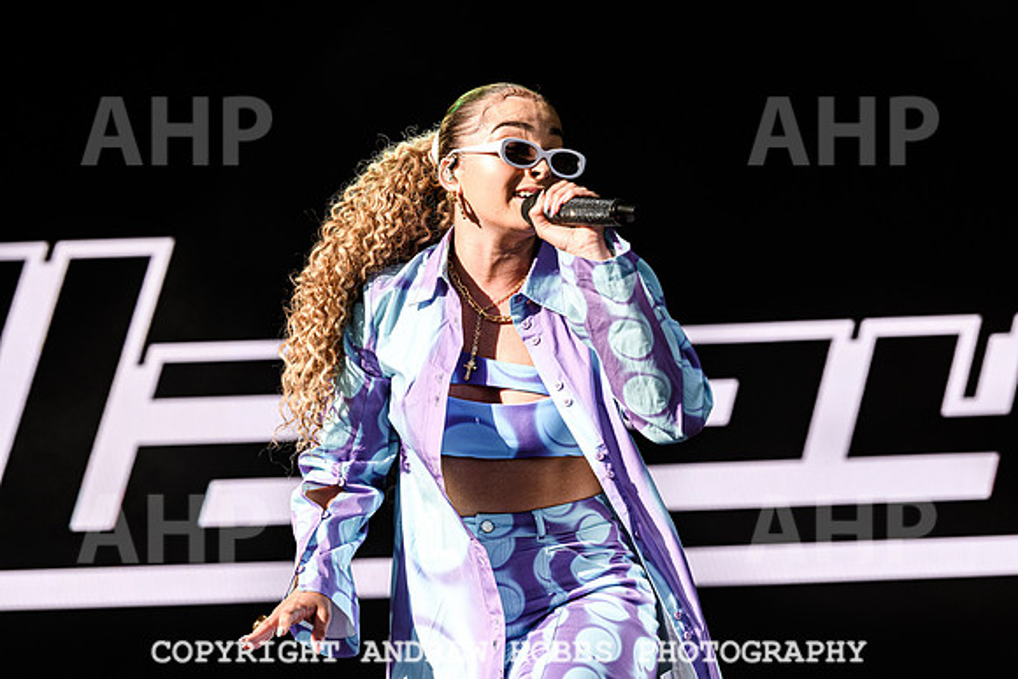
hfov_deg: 14.7
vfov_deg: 9.8
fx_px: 3960
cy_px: 340
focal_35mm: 140
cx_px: 509
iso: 640
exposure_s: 1/2000
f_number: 6.3
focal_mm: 140
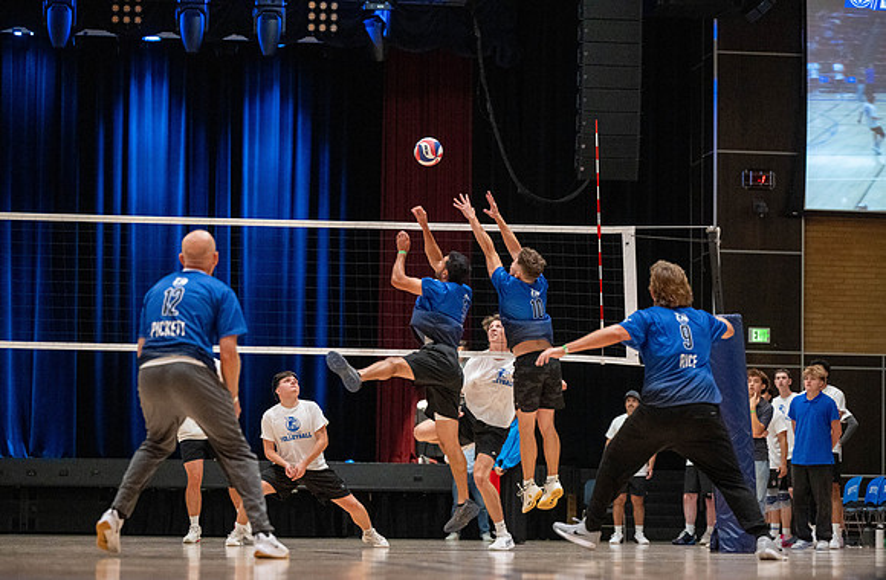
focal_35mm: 112
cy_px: 317
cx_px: 477
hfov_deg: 18.3
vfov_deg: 12.0
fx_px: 2753
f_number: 2.8
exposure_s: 1/640
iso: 6400
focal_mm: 104
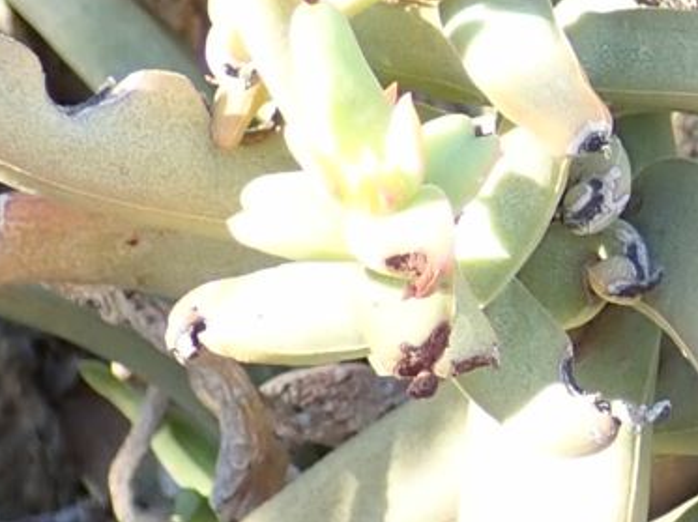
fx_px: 4110
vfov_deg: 7.3
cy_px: 221
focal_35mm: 204
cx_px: 1044
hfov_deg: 9.4
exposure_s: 1/100
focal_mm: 6.86
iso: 100
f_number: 2.7
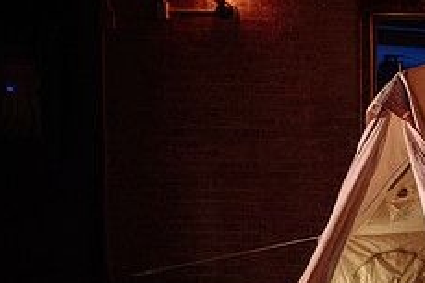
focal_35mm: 72
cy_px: 183
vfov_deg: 18.9
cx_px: 537
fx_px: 849
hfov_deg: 24.8
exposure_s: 1/30
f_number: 1.4
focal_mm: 24
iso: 1250
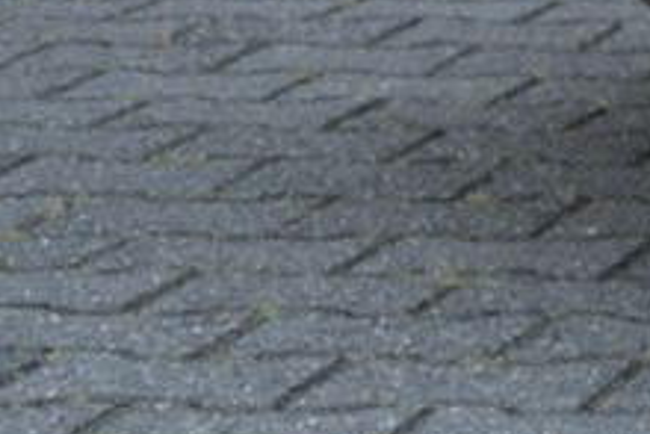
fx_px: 4303
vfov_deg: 5.5
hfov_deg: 7.4
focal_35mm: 238
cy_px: -790
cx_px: 2065
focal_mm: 25
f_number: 5.6
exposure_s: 1/125
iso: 400
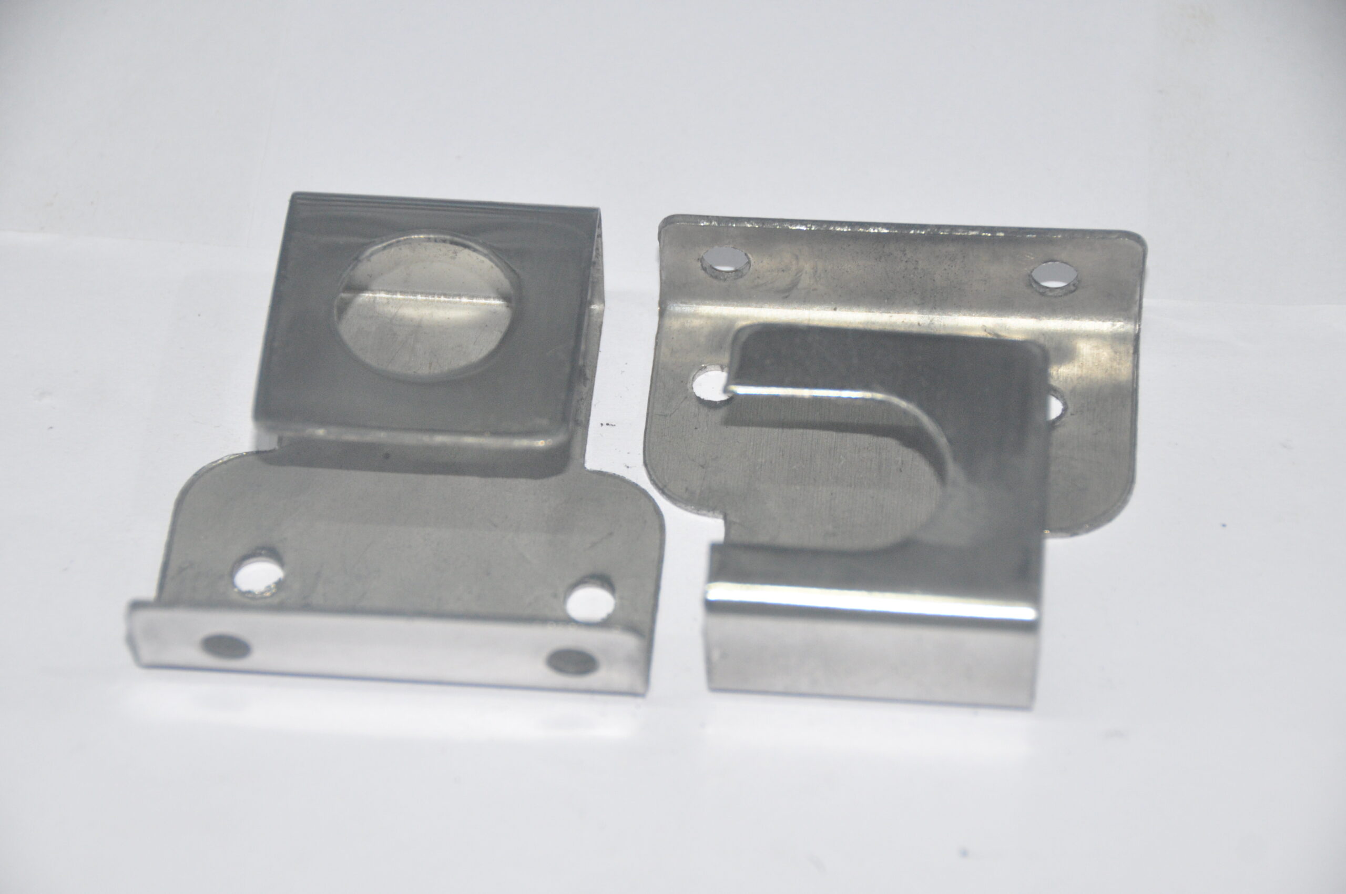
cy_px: 447
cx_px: 673
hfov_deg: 15.2
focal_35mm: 135
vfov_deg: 10.1
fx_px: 5041
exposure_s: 1/60
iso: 1250
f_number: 5.3
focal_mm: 90
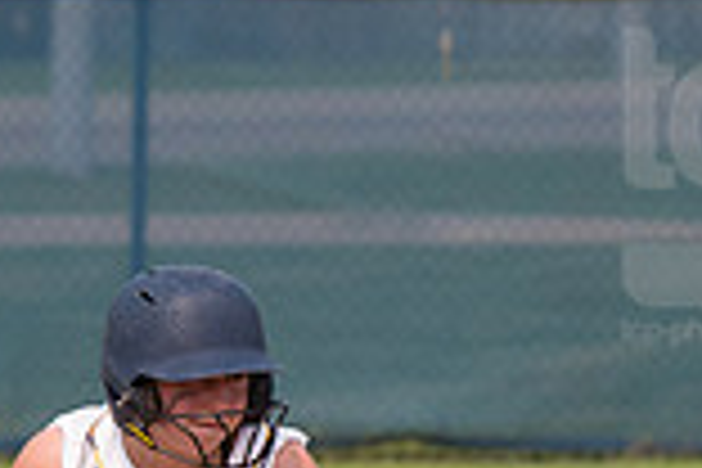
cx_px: 122
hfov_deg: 2.1
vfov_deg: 1.4
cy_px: 806
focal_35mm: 1001
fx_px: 19518
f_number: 5.6
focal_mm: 180
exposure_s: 1/1600
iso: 320
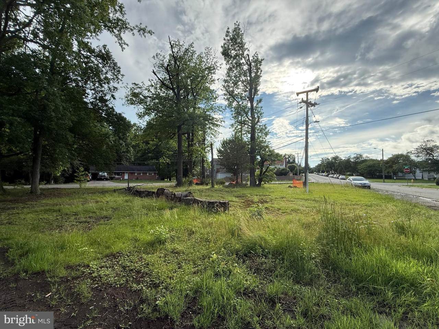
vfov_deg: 85.7
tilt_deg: +4.1
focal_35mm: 14
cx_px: 220
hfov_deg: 102.1
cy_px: 164
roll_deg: -0.3
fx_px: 178
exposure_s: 1/1189
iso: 64
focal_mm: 2.22
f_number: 2.2
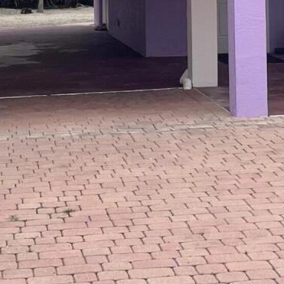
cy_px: -95
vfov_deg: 13.5
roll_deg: +0.8
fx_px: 1151
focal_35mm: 124
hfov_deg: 14.0
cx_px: 203
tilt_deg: +3.4
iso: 32
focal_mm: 4.2
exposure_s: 1/4651
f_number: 1.6
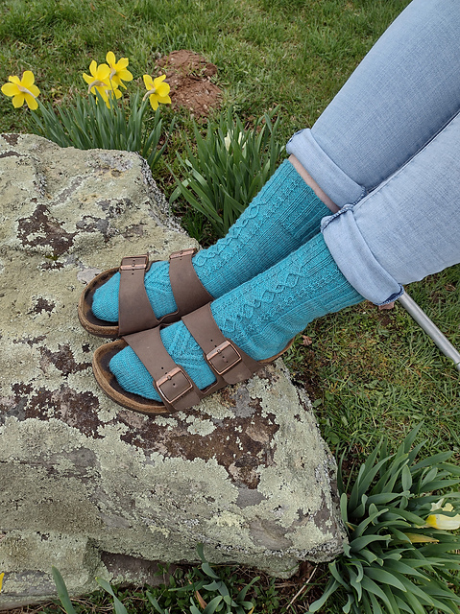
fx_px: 479
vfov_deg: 65.4
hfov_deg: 51.3
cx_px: 230
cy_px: 307
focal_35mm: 27
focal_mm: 4.71
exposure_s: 1/385
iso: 100
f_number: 1.7
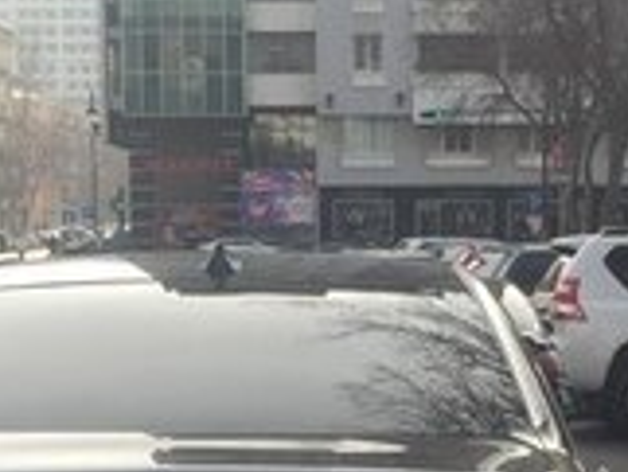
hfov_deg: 16.5
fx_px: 2160
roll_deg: -1.1
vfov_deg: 12.2
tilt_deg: -9.1
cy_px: 571
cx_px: 339
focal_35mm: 119
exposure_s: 1/791
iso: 32
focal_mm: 4.15
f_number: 2.2
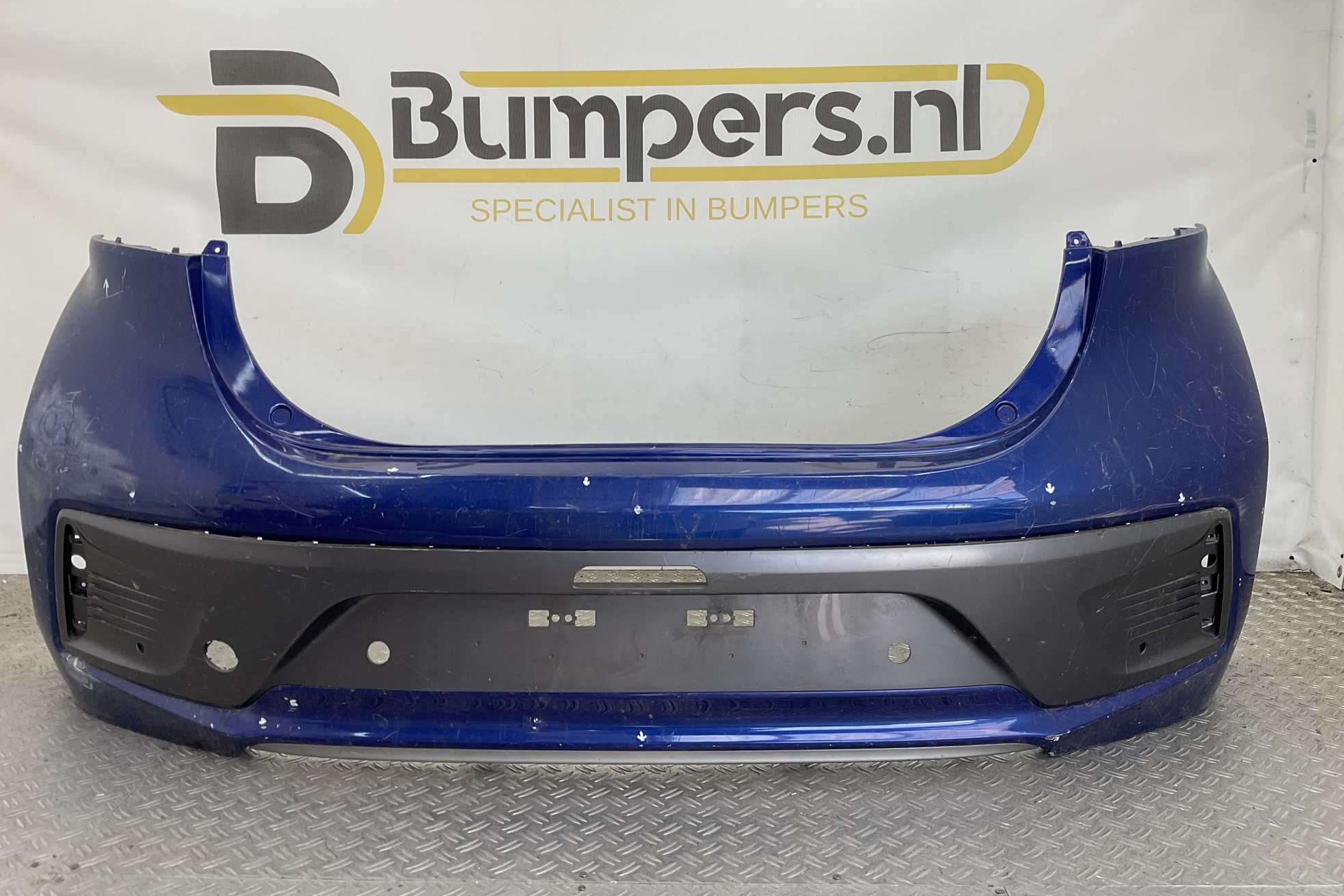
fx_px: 1157
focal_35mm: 31
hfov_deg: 60.3
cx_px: 668
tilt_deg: -8.8
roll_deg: +0.0
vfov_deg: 42.3
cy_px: 411
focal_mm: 3
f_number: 1.8
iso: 16
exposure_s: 1/135
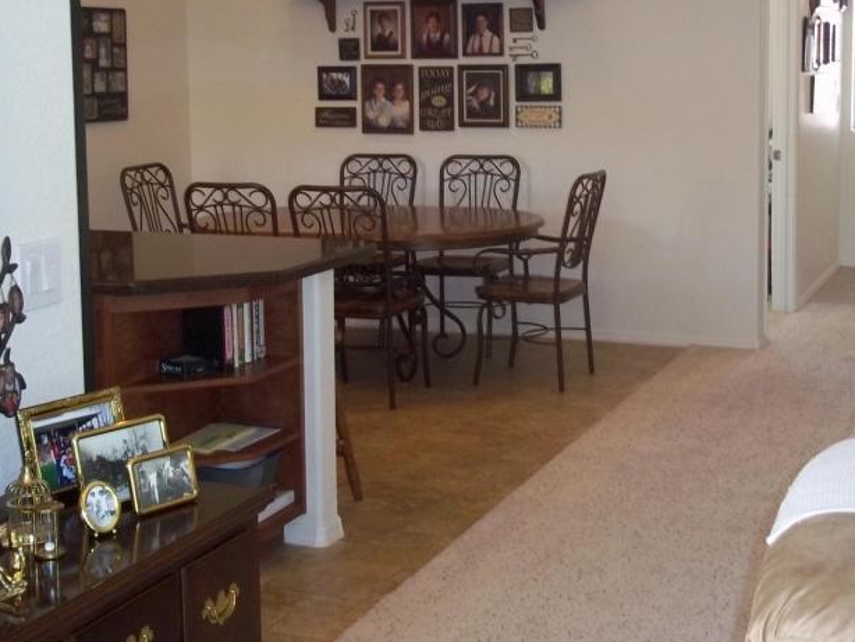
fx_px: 1483
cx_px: 461
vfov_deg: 24.3
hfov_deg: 32.2
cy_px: 192
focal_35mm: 60
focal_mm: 6.5
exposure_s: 1/30
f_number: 3.1
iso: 160
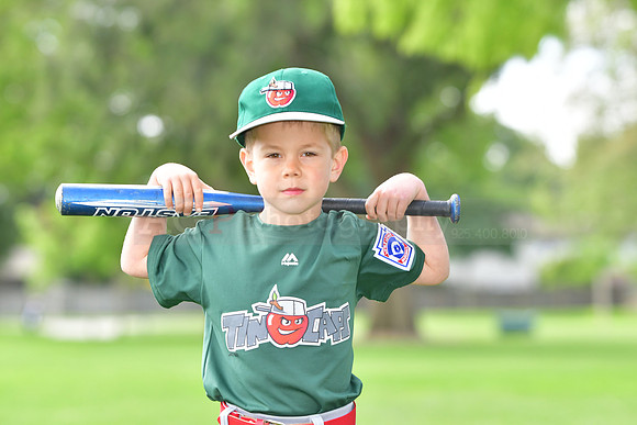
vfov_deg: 8.2
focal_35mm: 168
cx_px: 318
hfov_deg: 12.2
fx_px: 2973
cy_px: 212
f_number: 4
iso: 500
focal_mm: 112
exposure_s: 1/1250
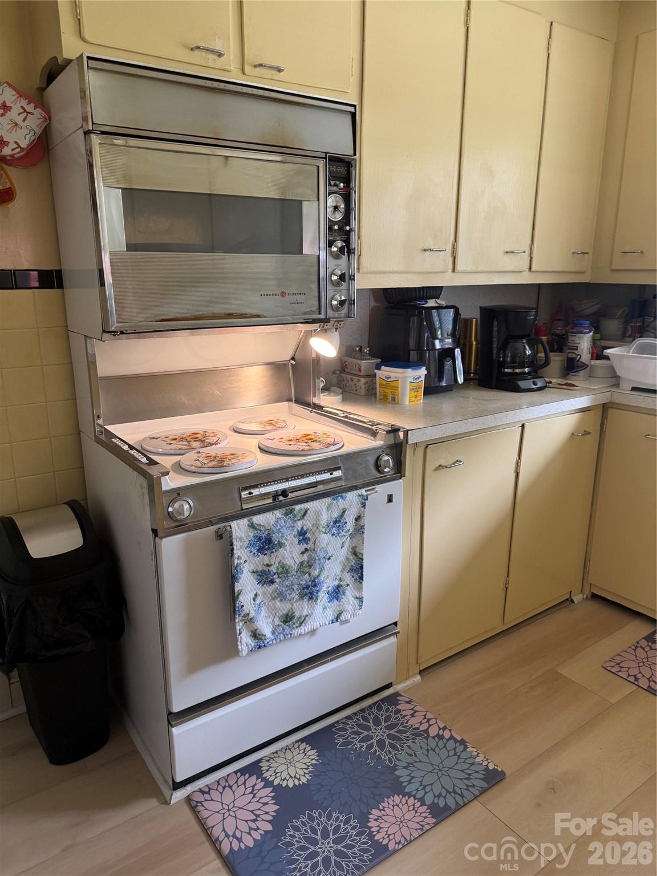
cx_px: 328
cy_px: 438
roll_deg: -0.2
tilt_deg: -13.4
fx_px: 607
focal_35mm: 24
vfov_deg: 71.6
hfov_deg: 56.8
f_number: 1.78
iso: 200
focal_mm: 6.76
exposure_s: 1/93
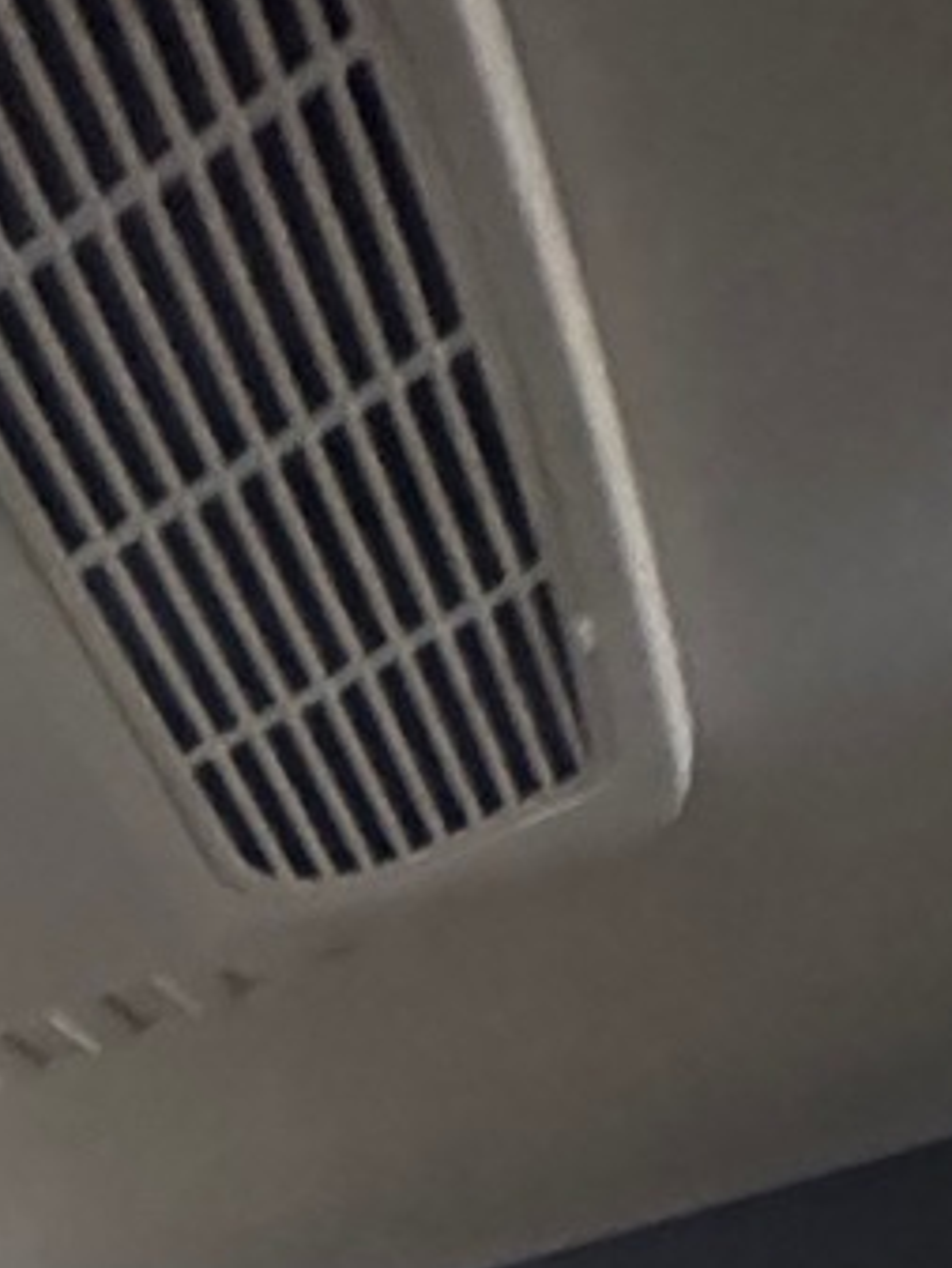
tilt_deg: -10.5
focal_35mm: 85
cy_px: 3416
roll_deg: +2.0
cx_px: -918
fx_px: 3115
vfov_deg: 13.0
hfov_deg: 14.6
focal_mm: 2.22
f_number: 2.2
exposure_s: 1/48
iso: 1250
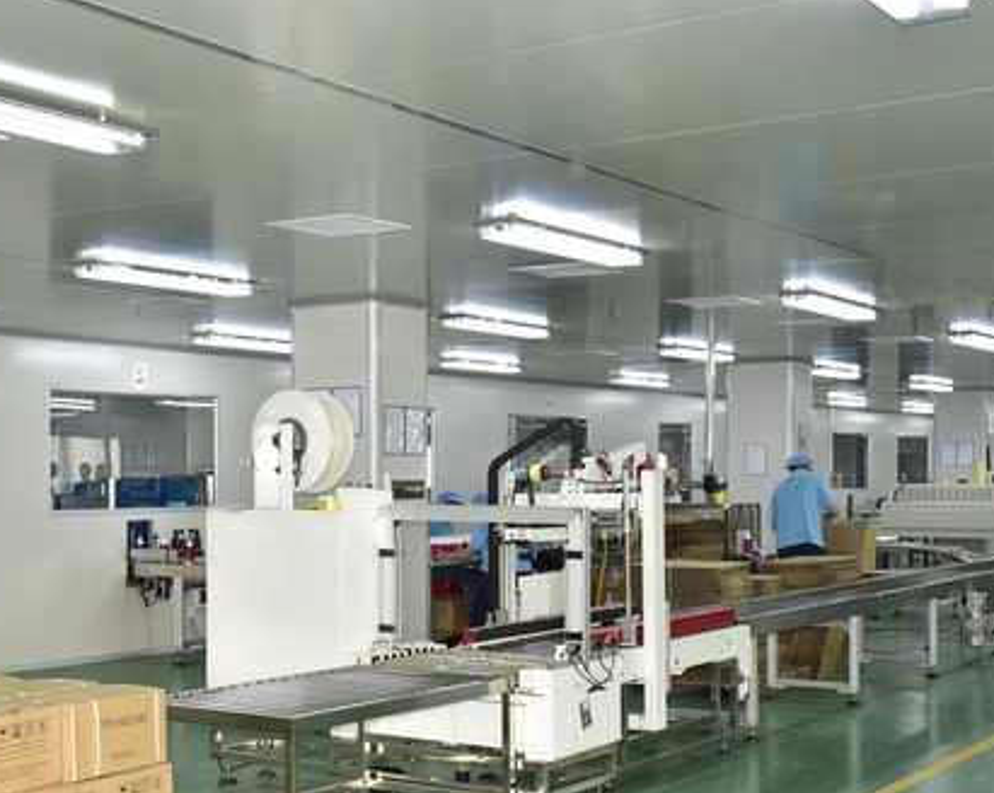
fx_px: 1646
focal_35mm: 56
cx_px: 411
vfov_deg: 27.0
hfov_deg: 33.5
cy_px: 492
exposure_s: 1/30
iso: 1000
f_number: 7.1
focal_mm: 34
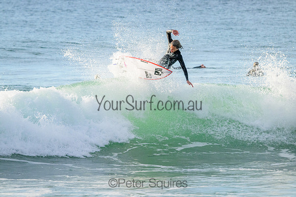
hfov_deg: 4.5
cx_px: 148
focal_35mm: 460
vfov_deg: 3.0
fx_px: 3783
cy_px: 98
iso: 4500
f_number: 11
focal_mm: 460
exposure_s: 1/1250
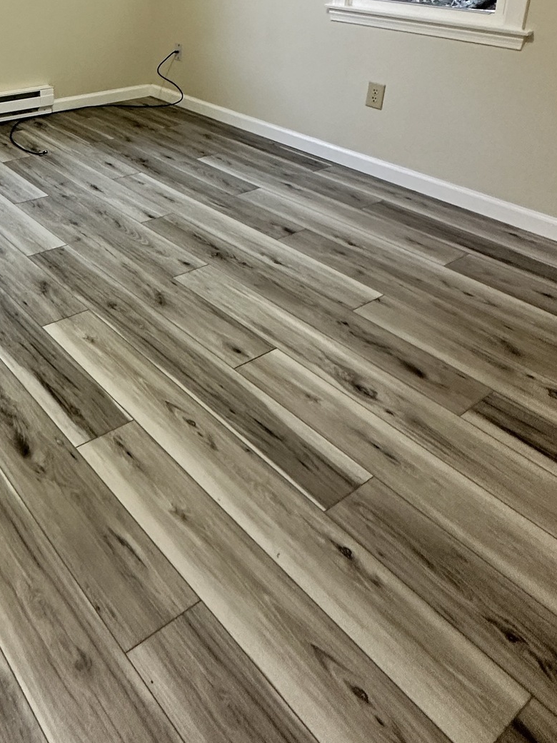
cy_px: 64
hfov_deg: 40.5
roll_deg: -0.5
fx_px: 665
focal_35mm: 31
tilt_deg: -12.3
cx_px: 18
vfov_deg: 51.1
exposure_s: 1/60
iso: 320
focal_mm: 2.22
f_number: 2.2
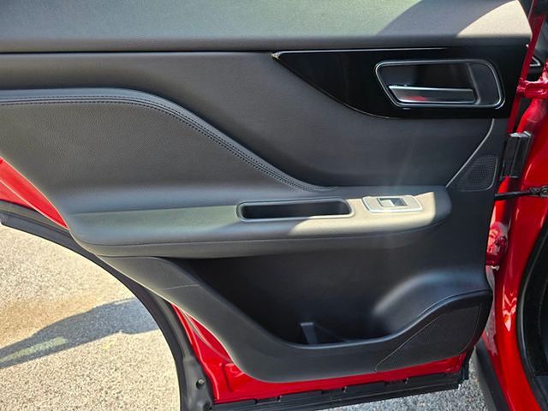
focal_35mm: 23
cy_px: 206
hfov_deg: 73.9
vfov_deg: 58.9
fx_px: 364
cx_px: 274
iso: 16
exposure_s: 1/180
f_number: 1.7
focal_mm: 6.3
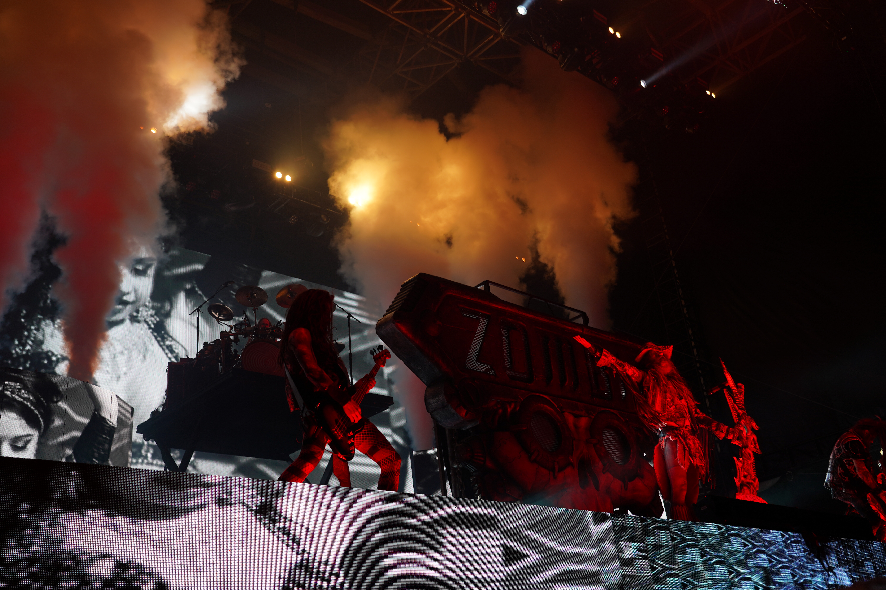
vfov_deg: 37.9
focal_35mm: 35
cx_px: 443
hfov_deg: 54.4
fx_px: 861
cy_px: 295
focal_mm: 35
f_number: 4.5
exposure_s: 1/60
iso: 100
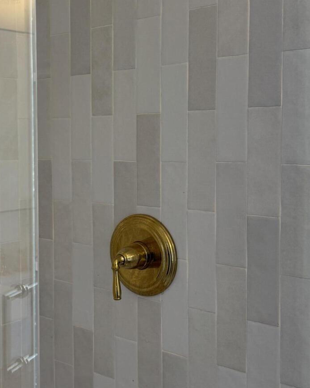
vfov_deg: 34.7
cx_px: 60
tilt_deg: -2.7
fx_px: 620
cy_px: 174
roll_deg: +1.6
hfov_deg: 27.5
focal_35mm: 54
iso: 100
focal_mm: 6.76
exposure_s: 1/120
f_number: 1.78
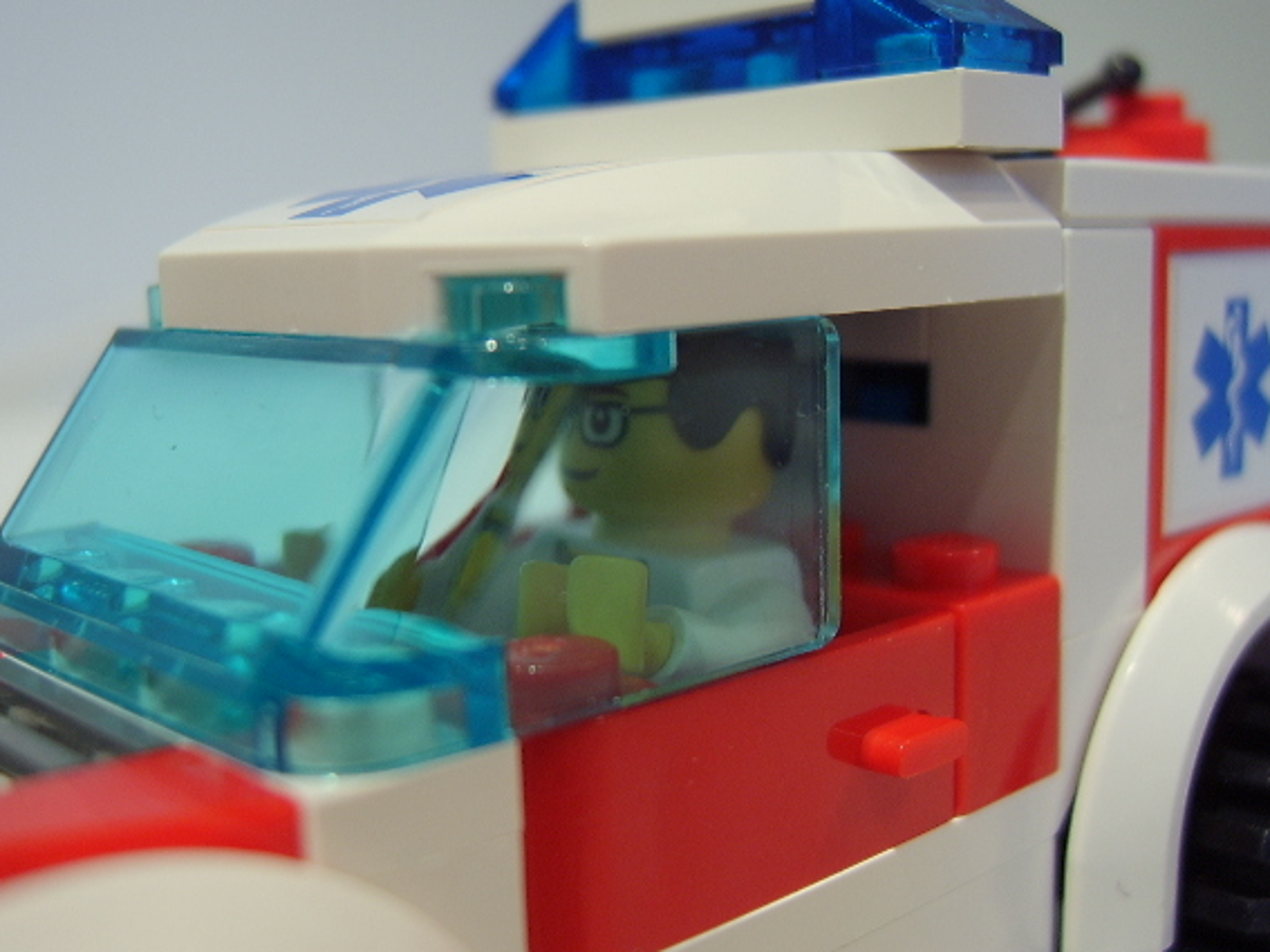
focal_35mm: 35
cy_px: 482
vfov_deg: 40.7
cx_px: 652
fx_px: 1284
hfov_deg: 52.6
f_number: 2.7
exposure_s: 1/13
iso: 100
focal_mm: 8.13
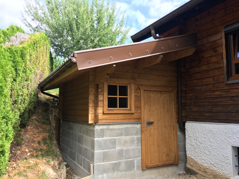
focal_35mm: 29
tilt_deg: +6.2
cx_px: 120
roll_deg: -0.5
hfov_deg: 61.7
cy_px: 90
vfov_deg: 48.2
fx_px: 200
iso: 25
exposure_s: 1/176
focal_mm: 4.15
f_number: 2.2
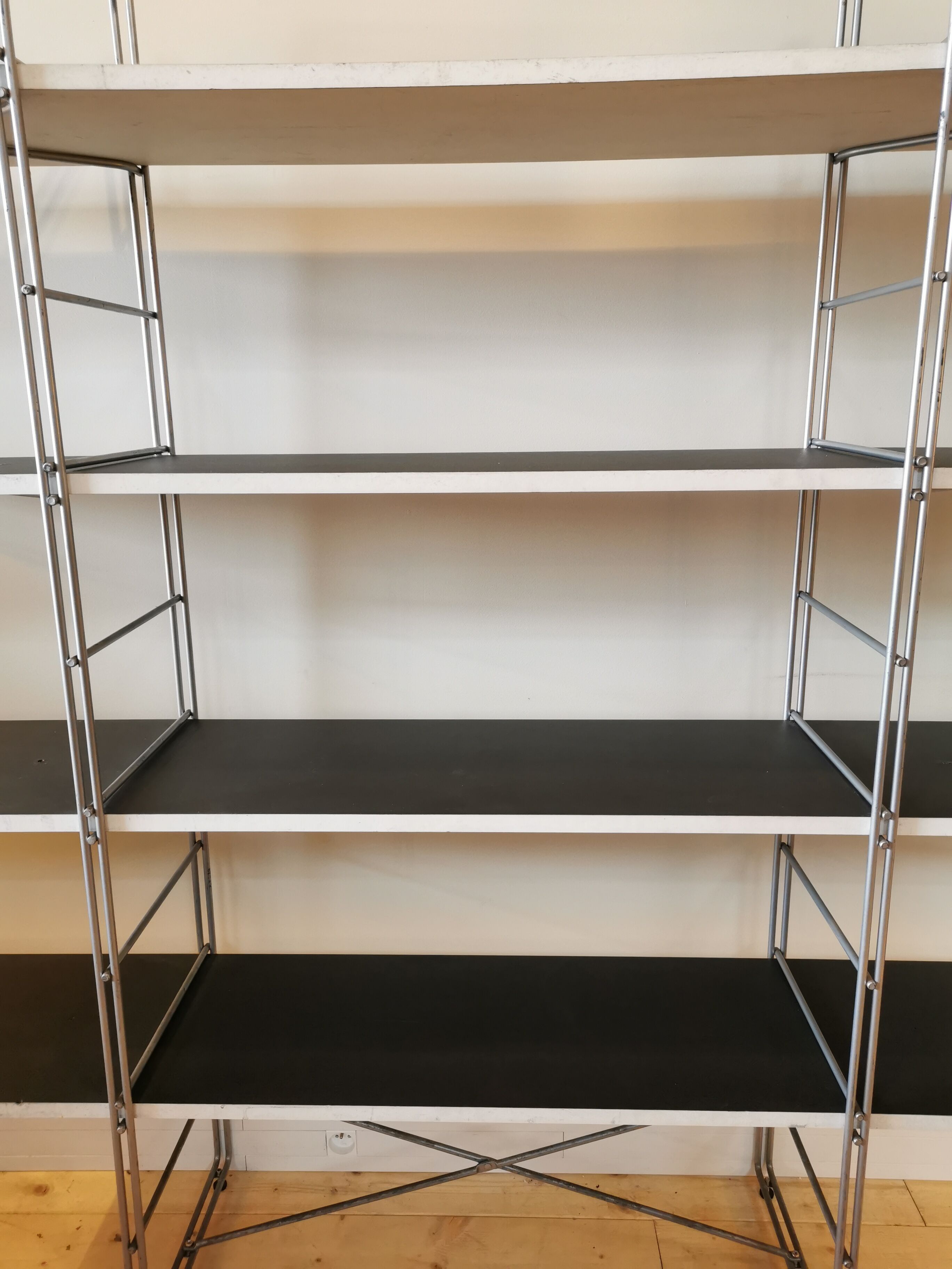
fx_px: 990
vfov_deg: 65.3
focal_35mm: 27
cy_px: 634
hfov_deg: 51.4
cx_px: 476
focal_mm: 5.58
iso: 200
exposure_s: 1/50
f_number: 1.8
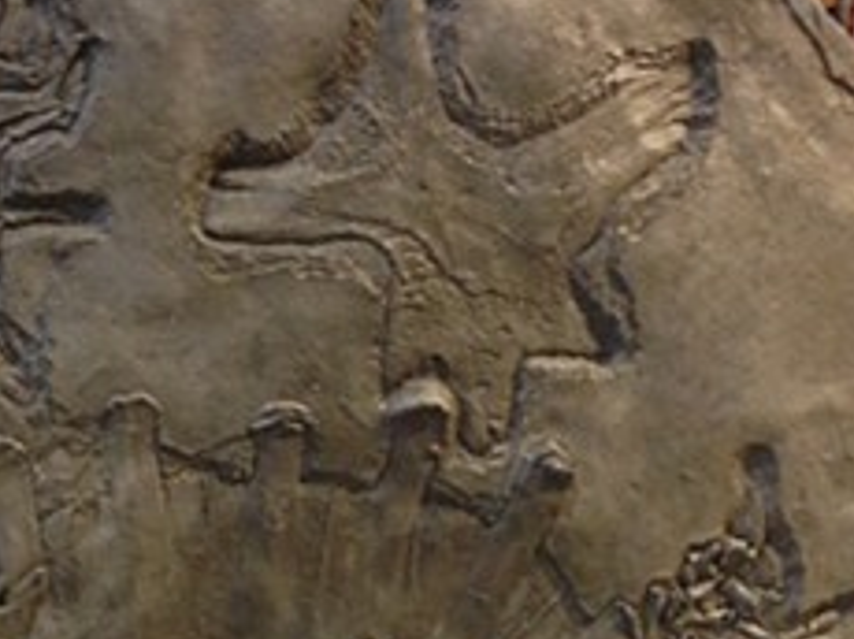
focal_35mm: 92
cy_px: 750
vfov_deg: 15.5
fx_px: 2267
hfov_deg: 20.9
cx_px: 111
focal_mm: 4.1
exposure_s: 1/20
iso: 200
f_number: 2.4
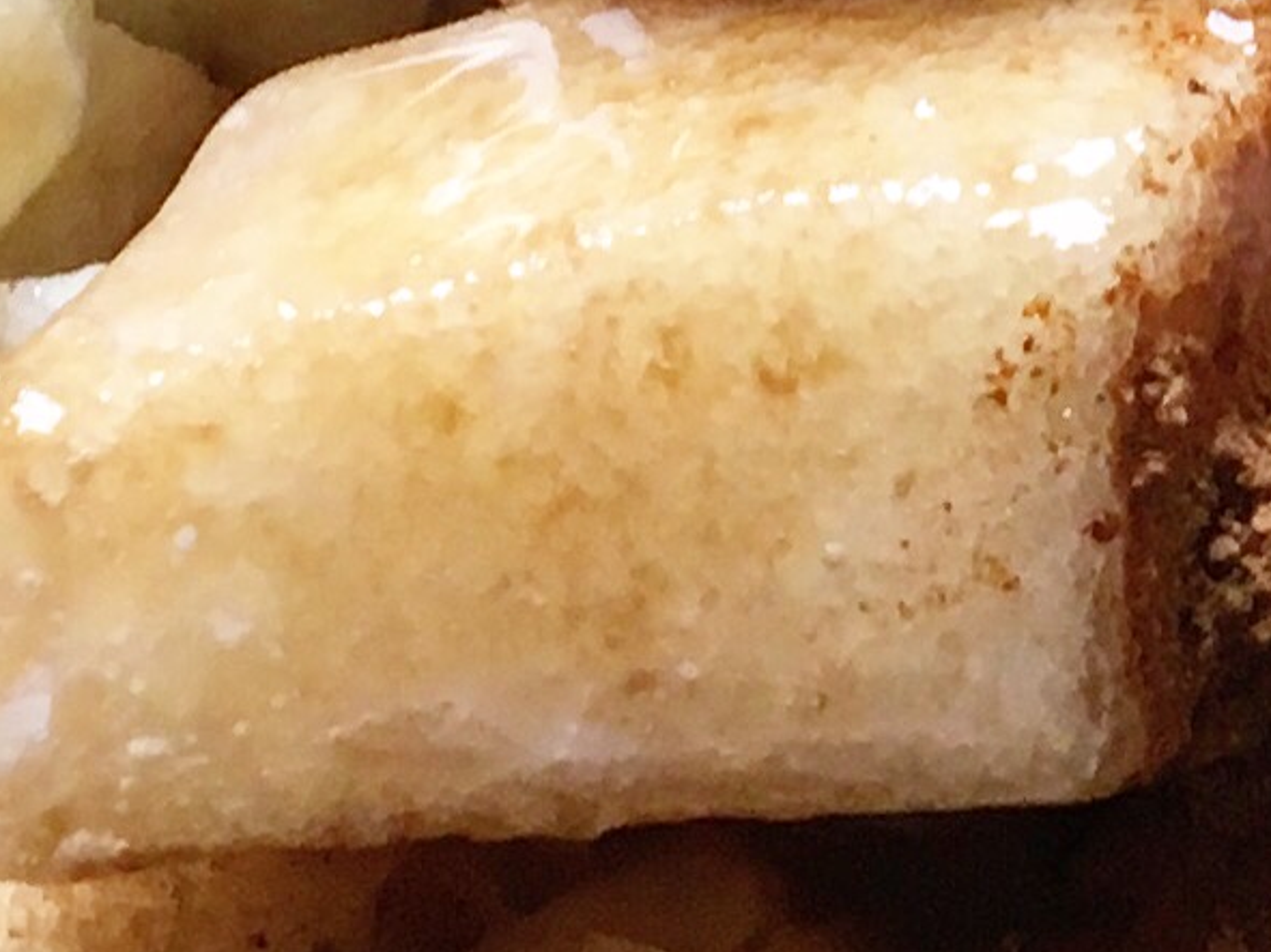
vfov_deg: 7.4
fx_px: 7269
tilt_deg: -72.4
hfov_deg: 9.8
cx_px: 1574
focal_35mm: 198
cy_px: -122
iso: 25
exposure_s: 1/40
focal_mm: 4.15
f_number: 2.2
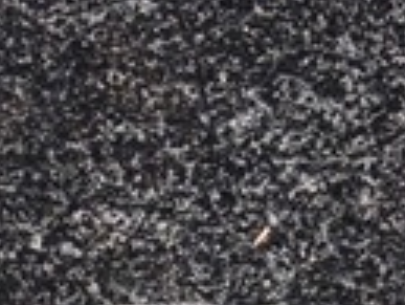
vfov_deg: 4.7
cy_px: 654
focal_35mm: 310
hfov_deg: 6.4
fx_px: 3630
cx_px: 42
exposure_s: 1/411
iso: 50
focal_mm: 4.71
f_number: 1.7
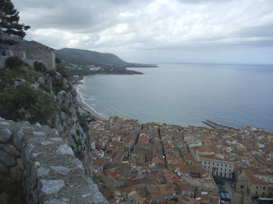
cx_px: 136
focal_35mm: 30
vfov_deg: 46.8
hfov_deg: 60.0
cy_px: 102
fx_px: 237
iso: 160
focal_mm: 5.4
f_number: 7
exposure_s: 1/258
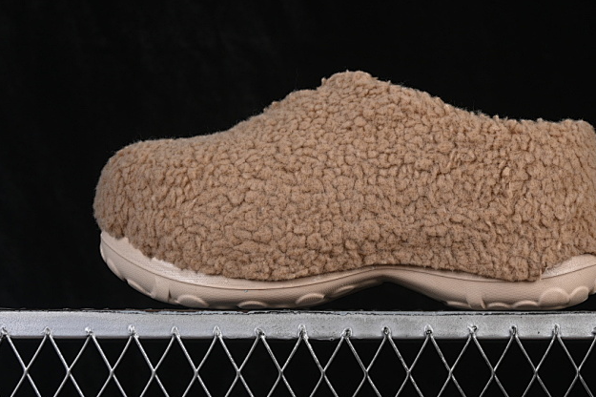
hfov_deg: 21.2
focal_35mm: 96
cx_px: 362
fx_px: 1588
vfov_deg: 14.2
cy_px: 152
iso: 160
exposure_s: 1/80
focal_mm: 50
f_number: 8
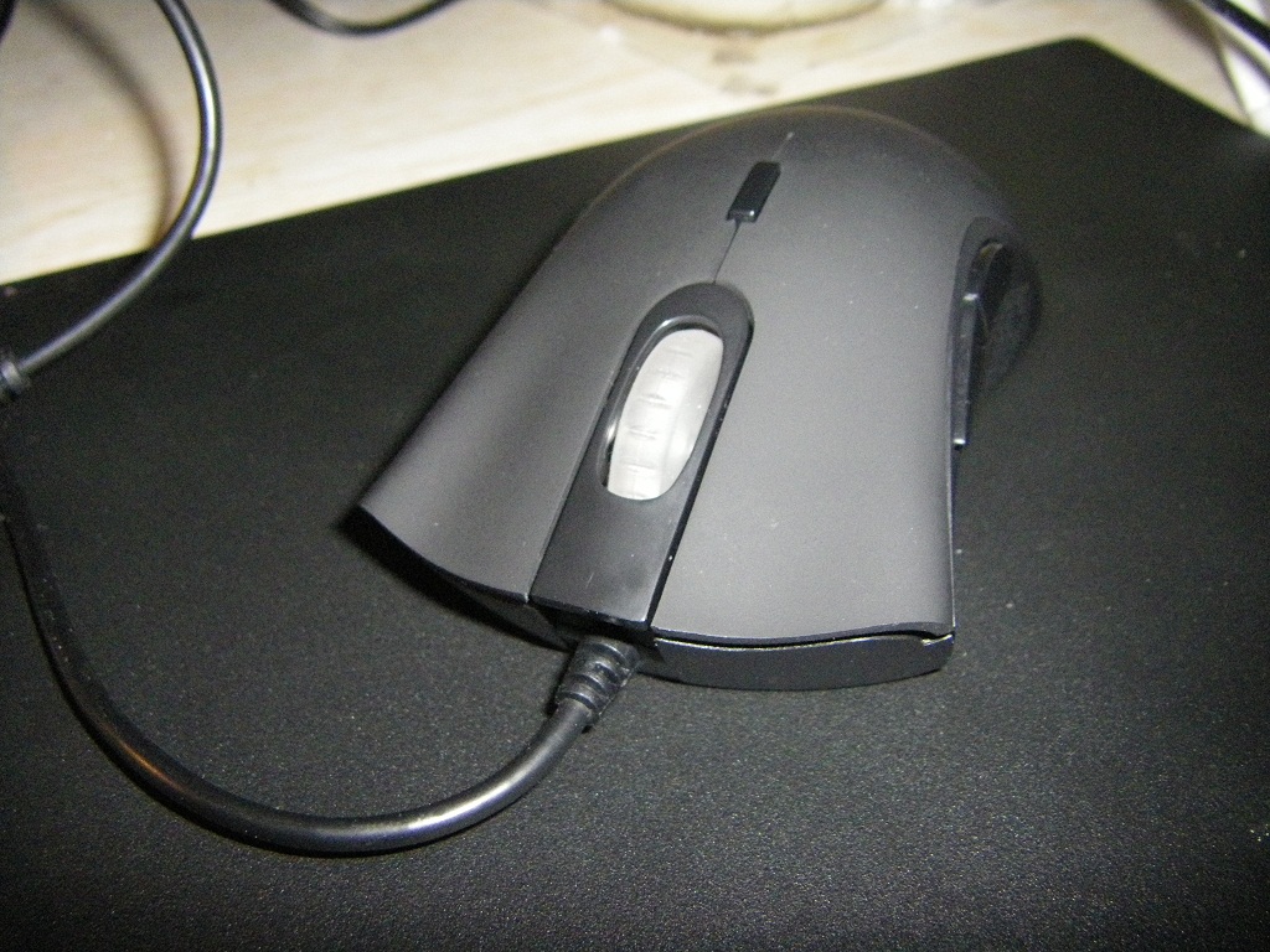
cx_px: 635
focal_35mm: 38
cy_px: 476
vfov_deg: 37.7
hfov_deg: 49.0
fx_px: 1394
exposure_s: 1/50
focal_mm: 6.3
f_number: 7
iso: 800
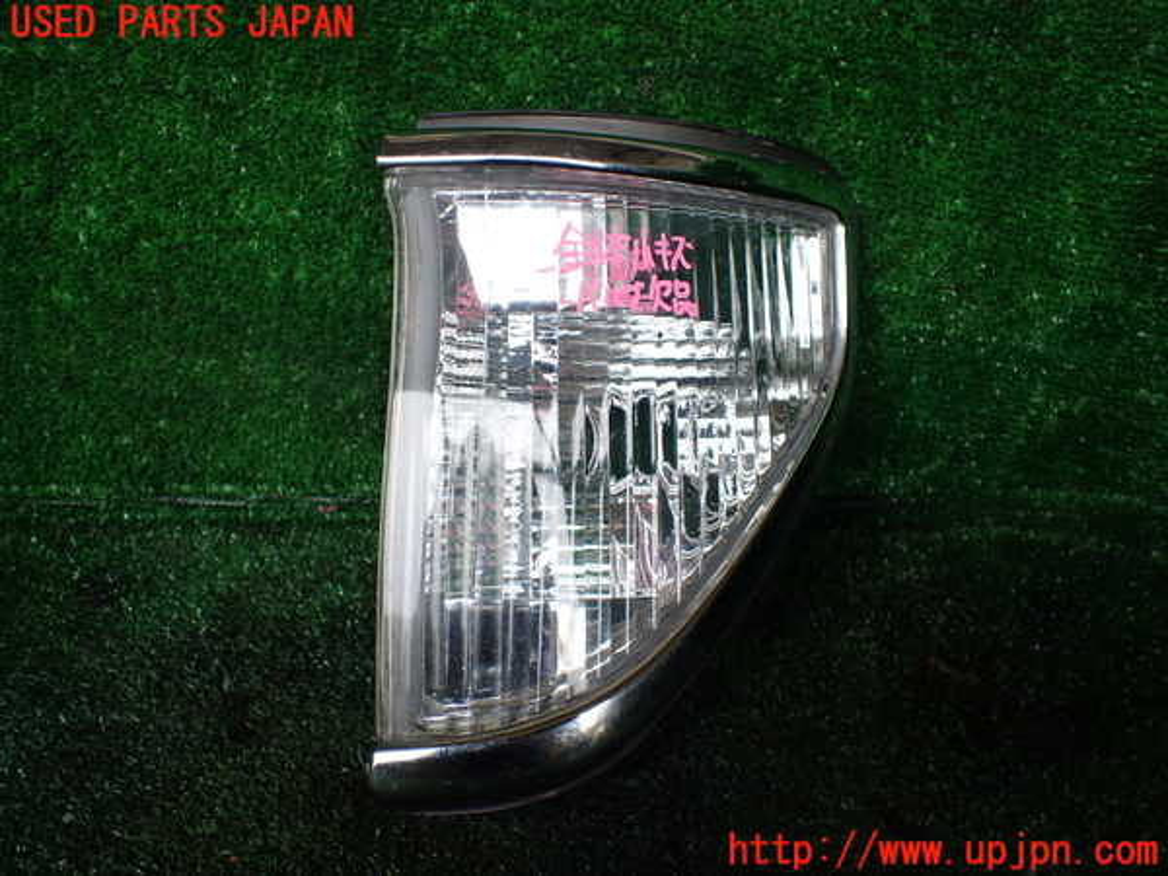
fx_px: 1012
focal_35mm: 30
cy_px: 438
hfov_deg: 60.0
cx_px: 584
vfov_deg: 46.8
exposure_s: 1/125
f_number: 2.3
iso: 160
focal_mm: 5.4
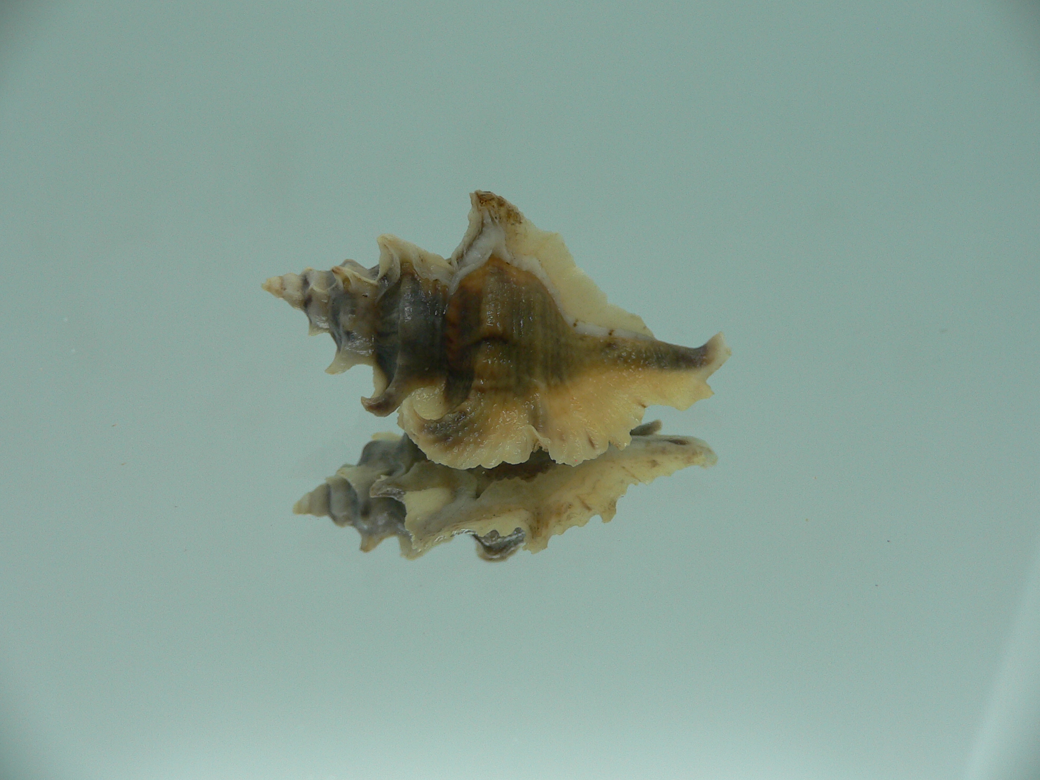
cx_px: 516
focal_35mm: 36
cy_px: 382
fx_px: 1082
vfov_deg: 39.7
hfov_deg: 51.4
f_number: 2.8
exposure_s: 1/60
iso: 80
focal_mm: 4.6
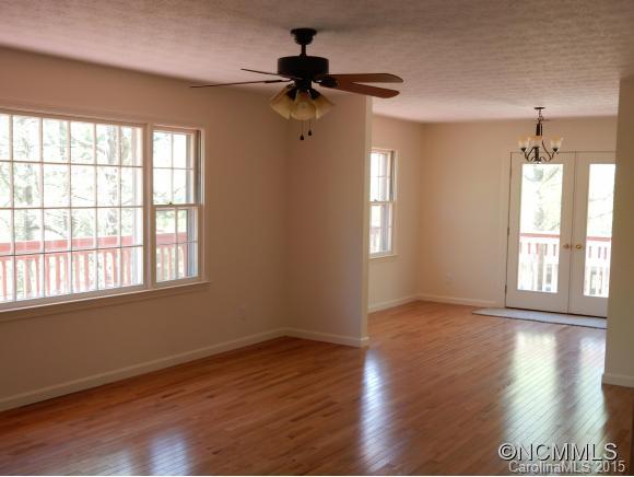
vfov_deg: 33.6
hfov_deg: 43.8
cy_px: 238
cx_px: 317
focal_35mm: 43
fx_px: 788
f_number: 4.2
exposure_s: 1/30
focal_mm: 7.6
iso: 140
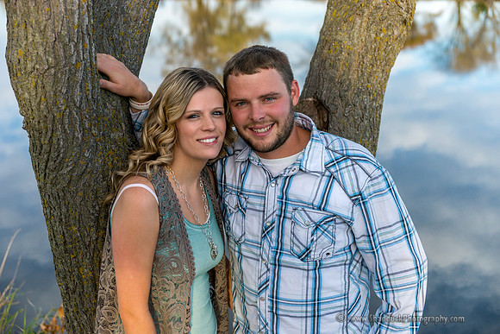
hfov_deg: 39.6
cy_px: 167
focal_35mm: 50
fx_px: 695
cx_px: 250
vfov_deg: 27.0
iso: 200
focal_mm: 50
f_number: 2.8
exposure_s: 1/1000
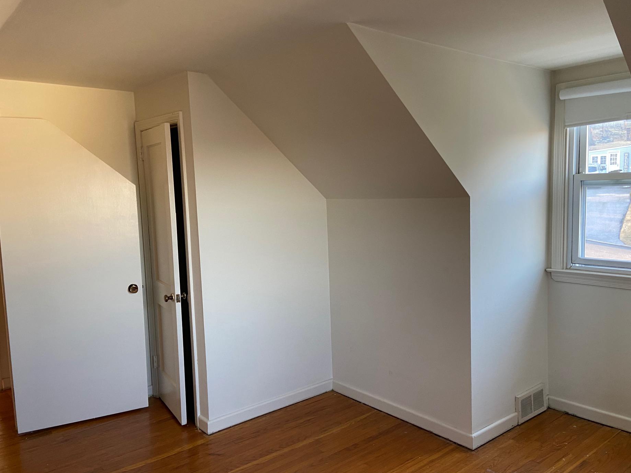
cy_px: 246
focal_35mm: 29
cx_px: 341
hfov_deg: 61.6
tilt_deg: -7.9
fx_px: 529
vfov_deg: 48.2
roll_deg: +0.7
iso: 125
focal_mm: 4.25
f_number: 1.8
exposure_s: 1/60
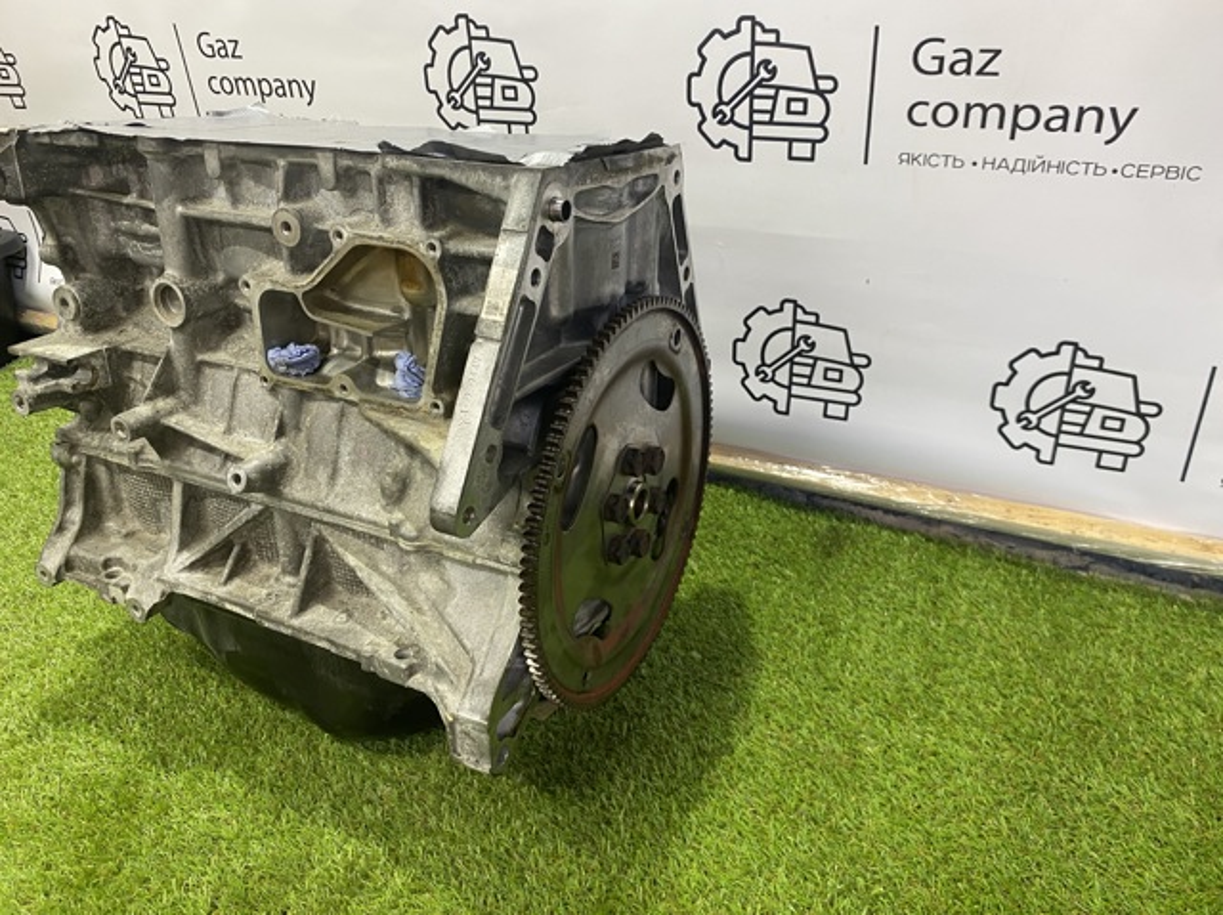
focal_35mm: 26
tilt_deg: -33.5
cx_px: 612
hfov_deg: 67.3
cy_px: 458
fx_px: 918
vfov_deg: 53.0
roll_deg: +1.7
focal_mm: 4.25
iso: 80
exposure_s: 1/50
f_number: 1.8
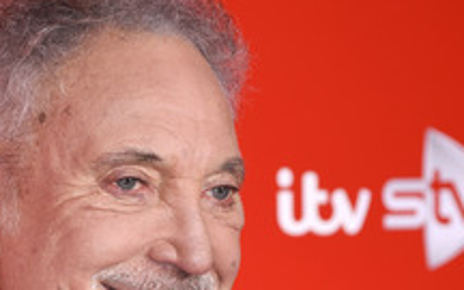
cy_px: 251
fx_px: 6968
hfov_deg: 3.8
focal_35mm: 551
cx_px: 195
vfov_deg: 2.4
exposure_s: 1/250
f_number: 5.6
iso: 1000
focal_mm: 260
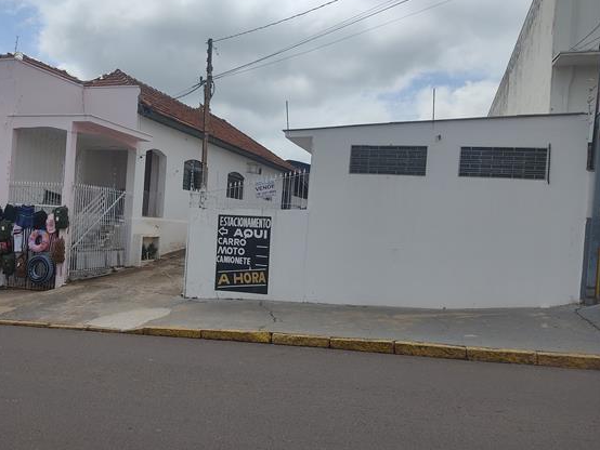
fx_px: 520
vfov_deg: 46.8
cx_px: 256
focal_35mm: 30
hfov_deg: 59.7
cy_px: 225
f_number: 1.79
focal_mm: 4.74
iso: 100
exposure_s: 1/2364
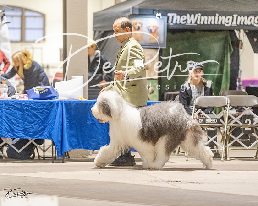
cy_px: 103
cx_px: 112
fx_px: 1169
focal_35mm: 153
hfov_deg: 12.6
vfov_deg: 10.1
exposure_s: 1/400
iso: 6400
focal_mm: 136
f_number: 3.2
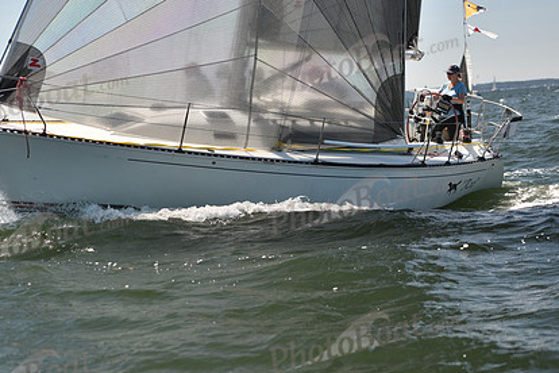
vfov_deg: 14.0
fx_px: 1522
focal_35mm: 98
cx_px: 200
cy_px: 151
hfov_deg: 20.8
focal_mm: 70
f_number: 3.2
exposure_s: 1/1250
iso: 250
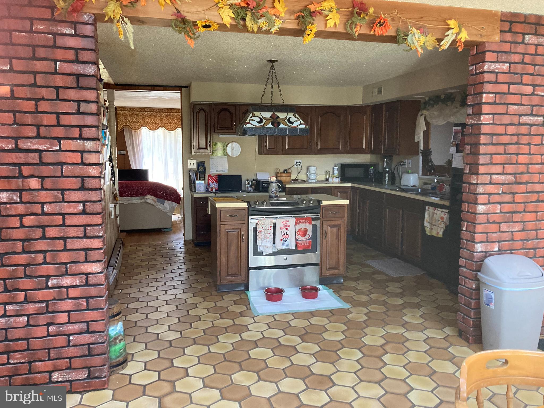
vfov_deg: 49.7
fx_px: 440
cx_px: 272
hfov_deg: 63.4
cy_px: 204
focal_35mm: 28
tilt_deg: -5.8
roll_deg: +0.0
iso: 320
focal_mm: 3.99
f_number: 1.8
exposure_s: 1/52
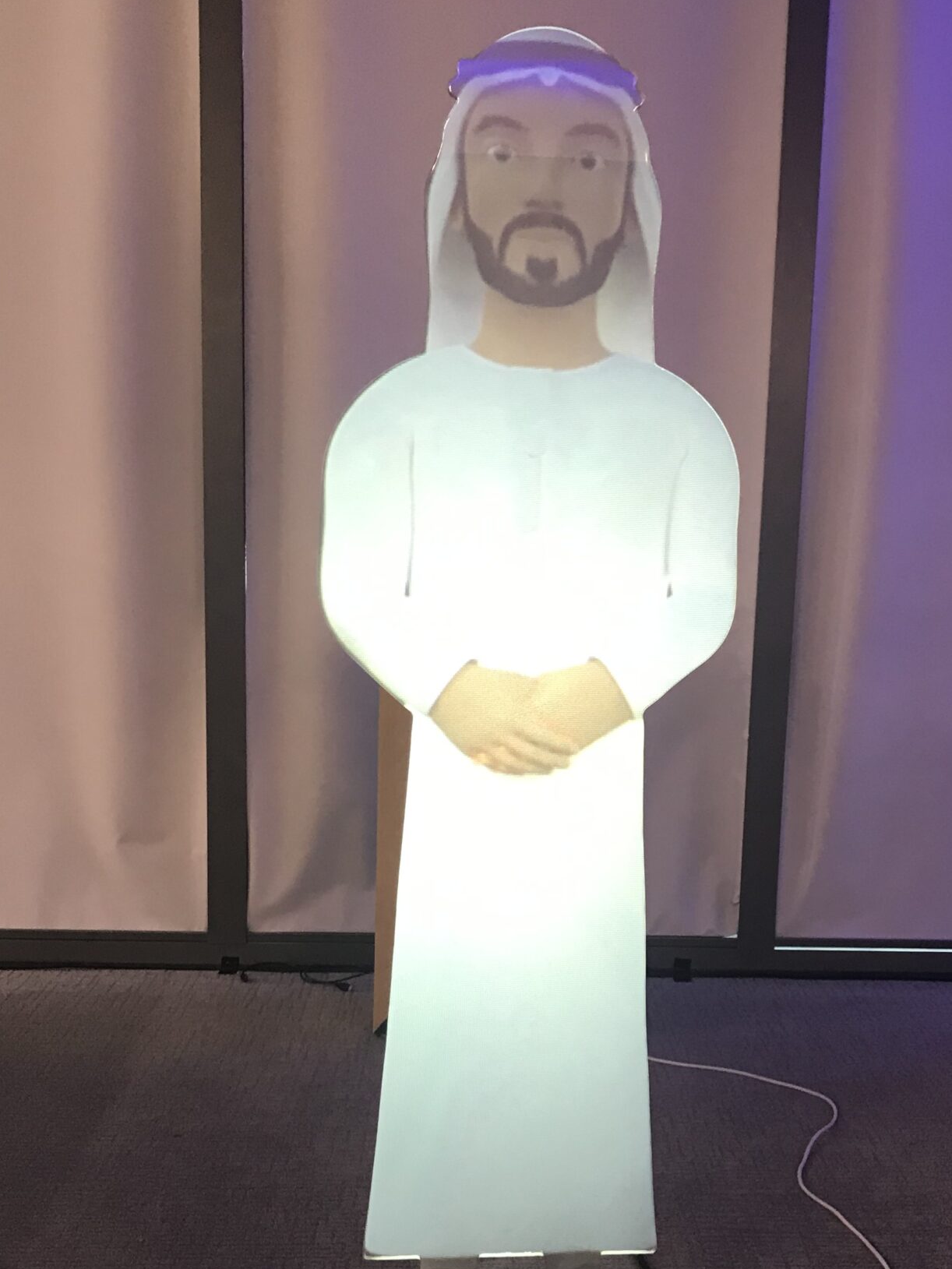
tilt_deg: -10.1
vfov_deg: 42.5
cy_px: 817
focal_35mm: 44
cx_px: 573
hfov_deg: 32.8
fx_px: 1613
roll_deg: -1.8
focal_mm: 3.99
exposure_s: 1/17
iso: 40
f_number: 1.8
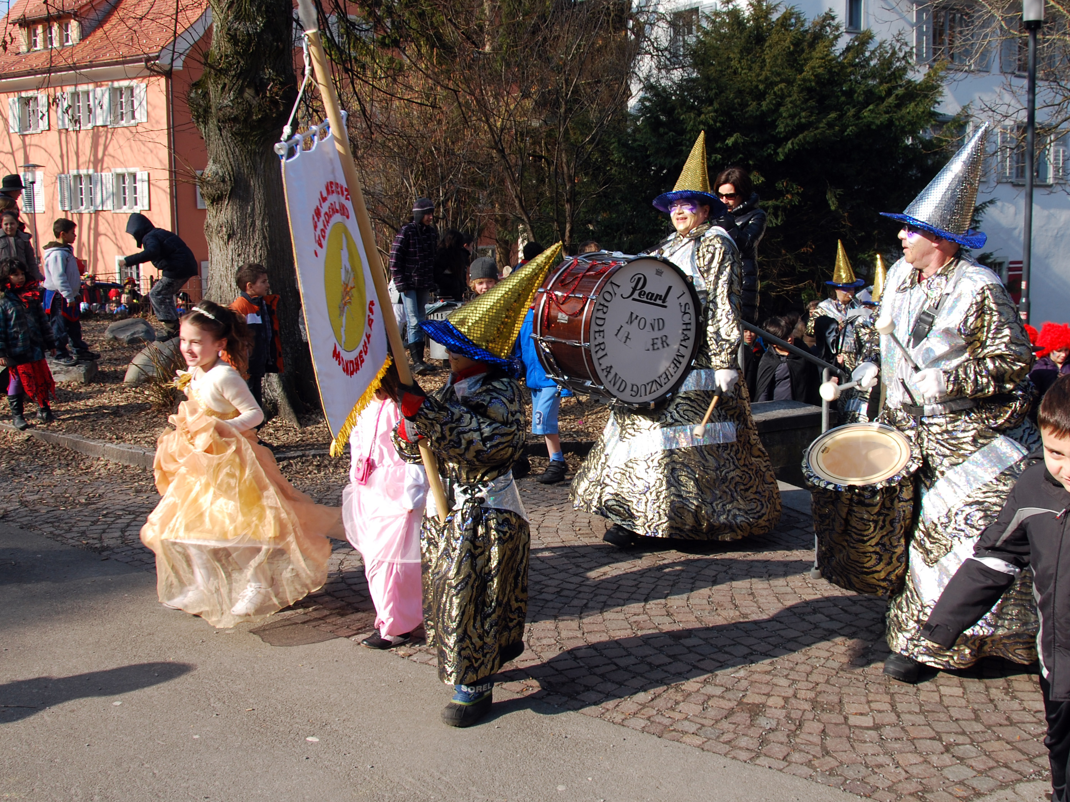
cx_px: 594
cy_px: 368
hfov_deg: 51.3
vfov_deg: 39.6
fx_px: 1113
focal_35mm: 36
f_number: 7.1
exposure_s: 1/200
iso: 100
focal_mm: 18
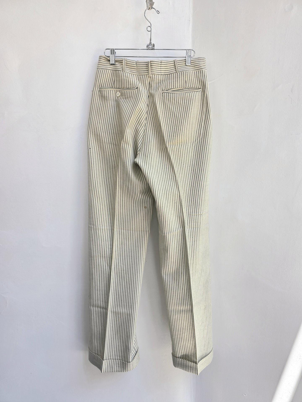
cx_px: 151
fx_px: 268
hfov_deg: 58.9
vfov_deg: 73.9
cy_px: 201
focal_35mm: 23
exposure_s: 1/120
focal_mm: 6.3
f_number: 1.7
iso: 20
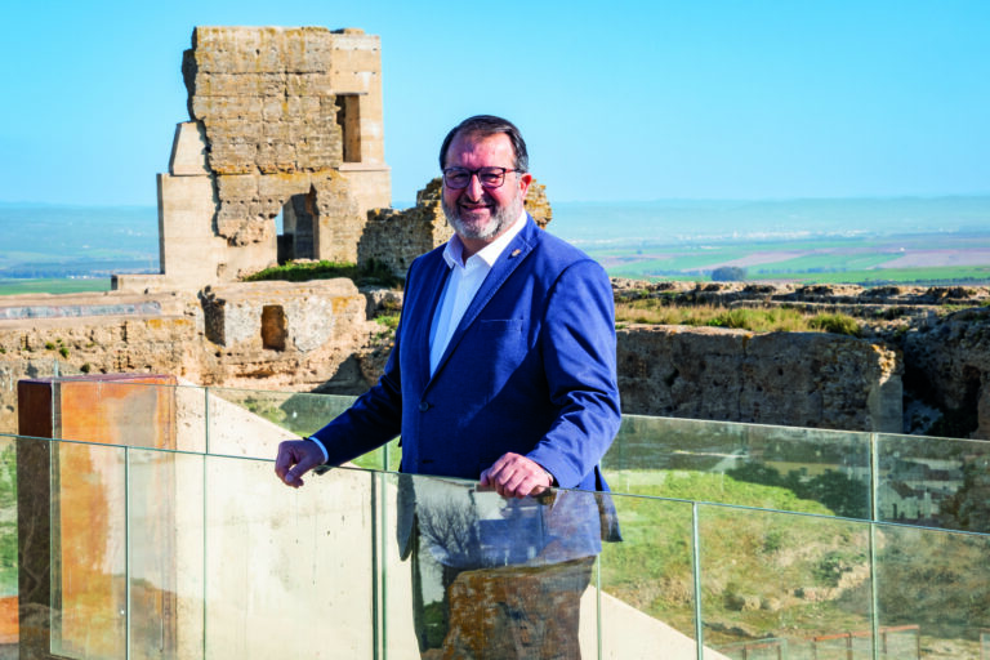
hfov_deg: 20.8
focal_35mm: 98
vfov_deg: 14.0
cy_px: 330
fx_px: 2695
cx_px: 495
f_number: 14
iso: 250
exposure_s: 1/160
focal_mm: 65.2
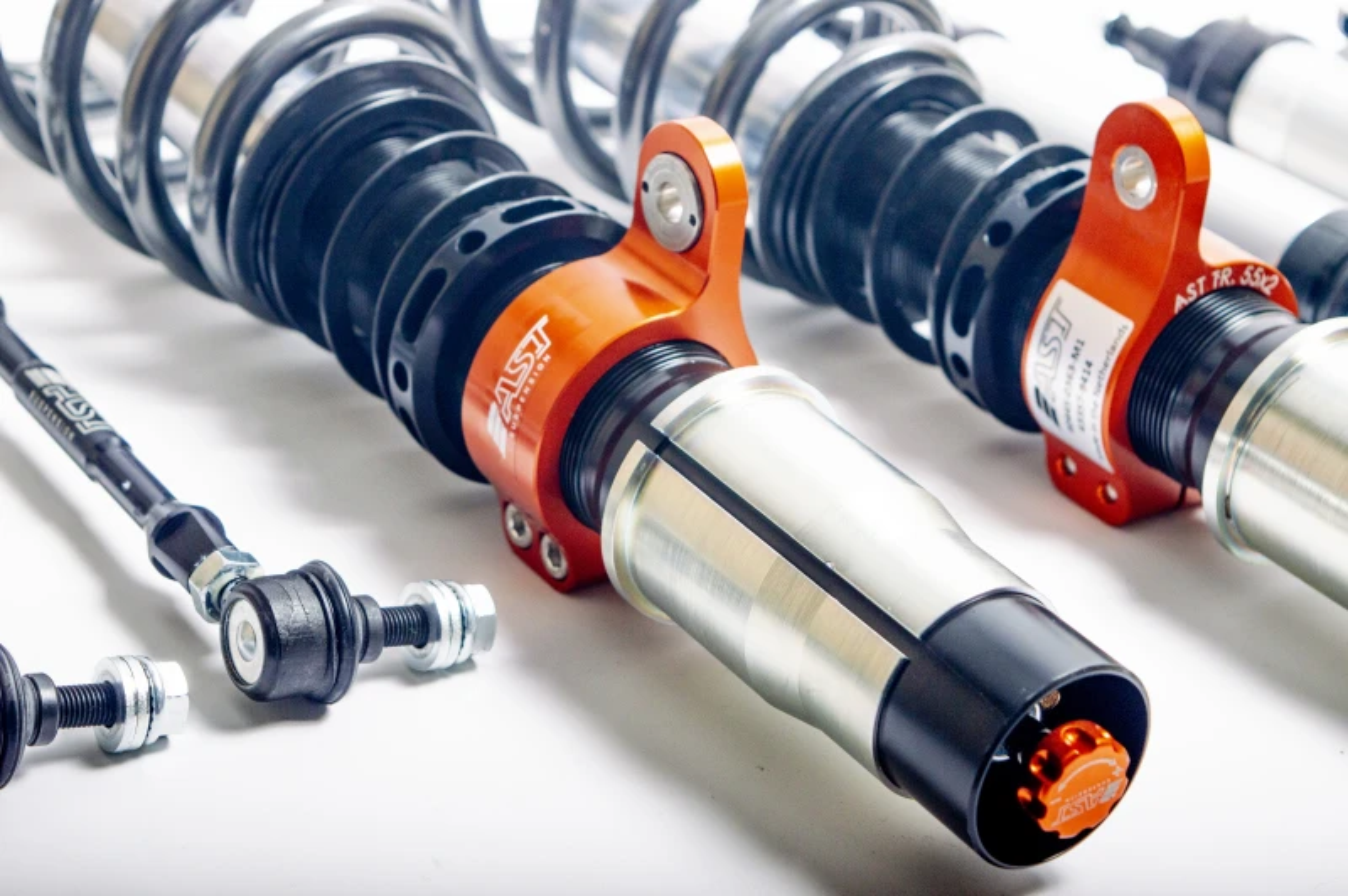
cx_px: 674
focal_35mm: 82
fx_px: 3087
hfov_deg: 24.6
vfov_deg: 16.5
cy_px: 448
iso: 200
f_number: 5.6
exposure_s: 1/200
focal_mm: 55
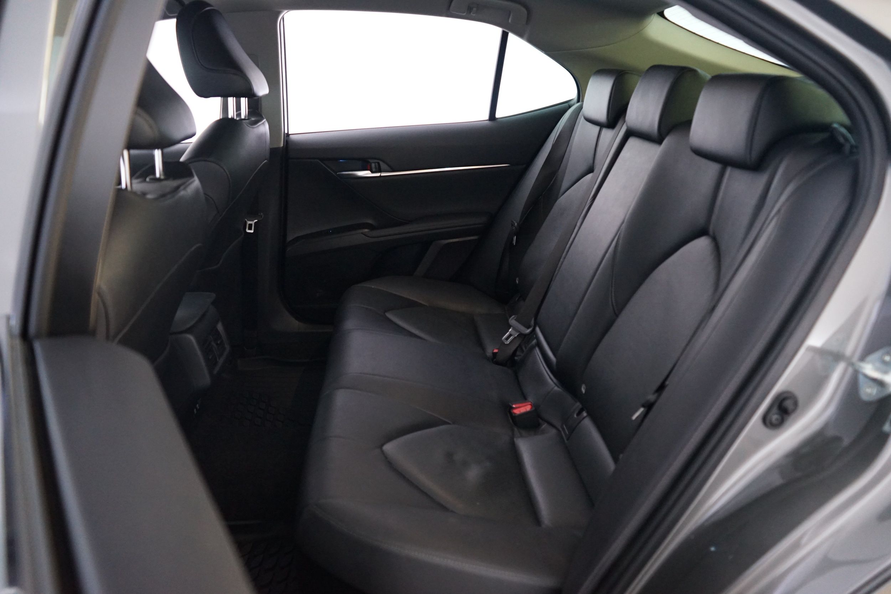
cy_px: 297
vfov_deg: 43.6
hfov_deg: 61.9
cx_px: 446
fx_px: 742
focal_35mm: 30
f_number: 4
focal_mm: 30
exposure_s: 1/13
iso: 4000
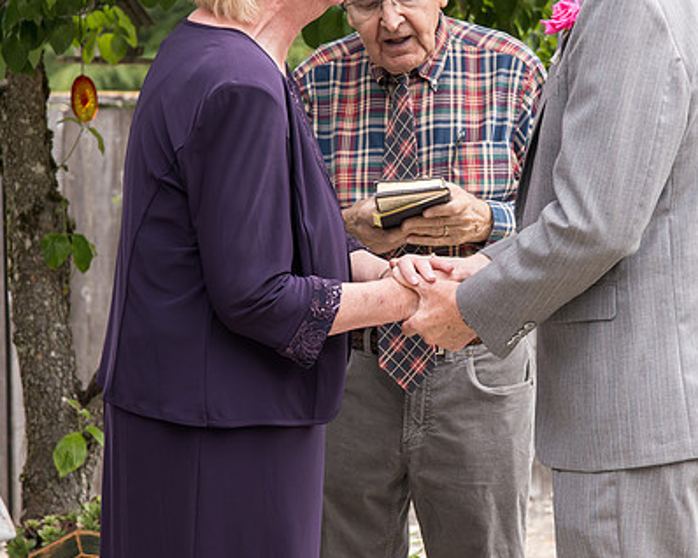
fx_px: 2870
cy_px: 265
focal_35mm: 139
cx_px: 443
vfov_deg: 11.1
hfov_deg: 13.9
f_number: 5
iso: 400
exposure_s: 1/500
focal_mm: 70
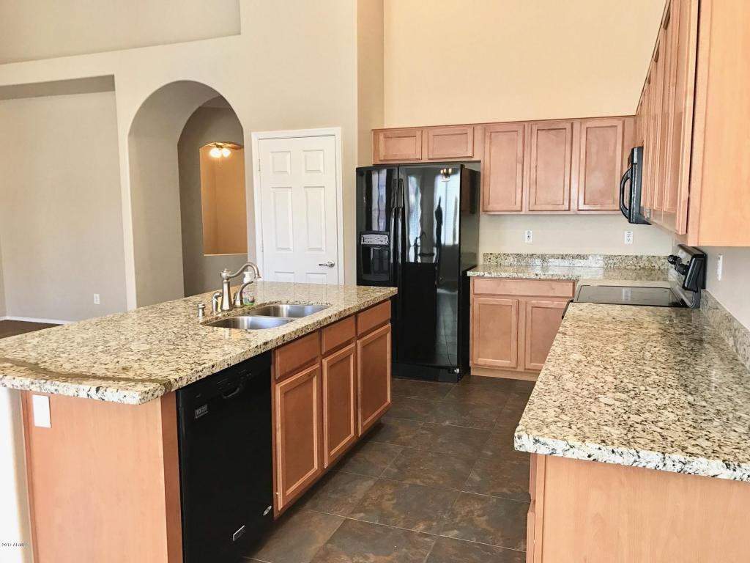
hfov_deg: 63.4
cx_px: 375
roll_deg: +1.4
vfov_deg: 49.7
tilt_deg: -5.9
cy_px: 282
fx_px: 607
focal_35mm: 28
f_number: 1.8
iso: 40
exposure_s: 1/24
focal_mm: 3.99
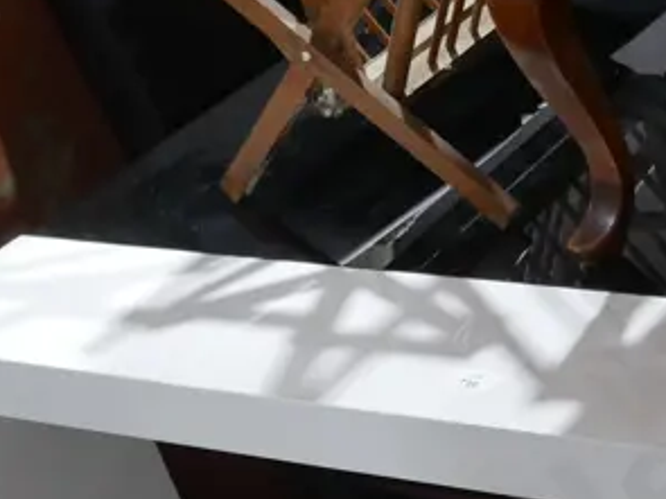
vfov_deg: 13.3
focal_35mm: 111
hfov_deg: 16.7
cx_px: 865
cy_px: 350
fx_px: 2135
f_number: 3.6
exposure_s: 1/60
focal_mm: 16
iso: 640
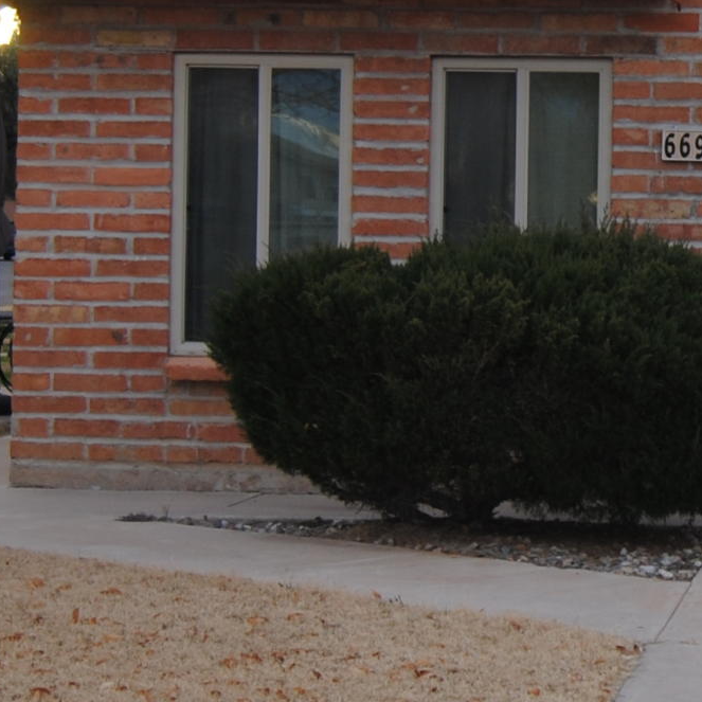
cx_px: 848
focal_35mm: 127
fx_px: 2914
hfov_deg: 13.4
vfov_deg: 13.7
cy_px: 223
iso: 100
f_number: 3.5
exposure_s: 1/160
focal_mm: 22
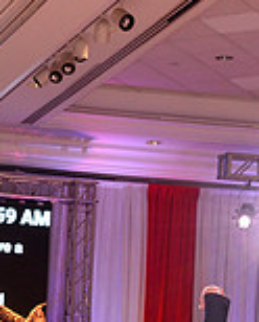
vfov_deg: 11.0
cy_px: 460
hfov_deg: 9.1
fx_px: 1613
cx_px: -22
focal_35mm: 169
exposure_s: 1/250
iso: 2500
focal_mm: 48
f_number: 6.3
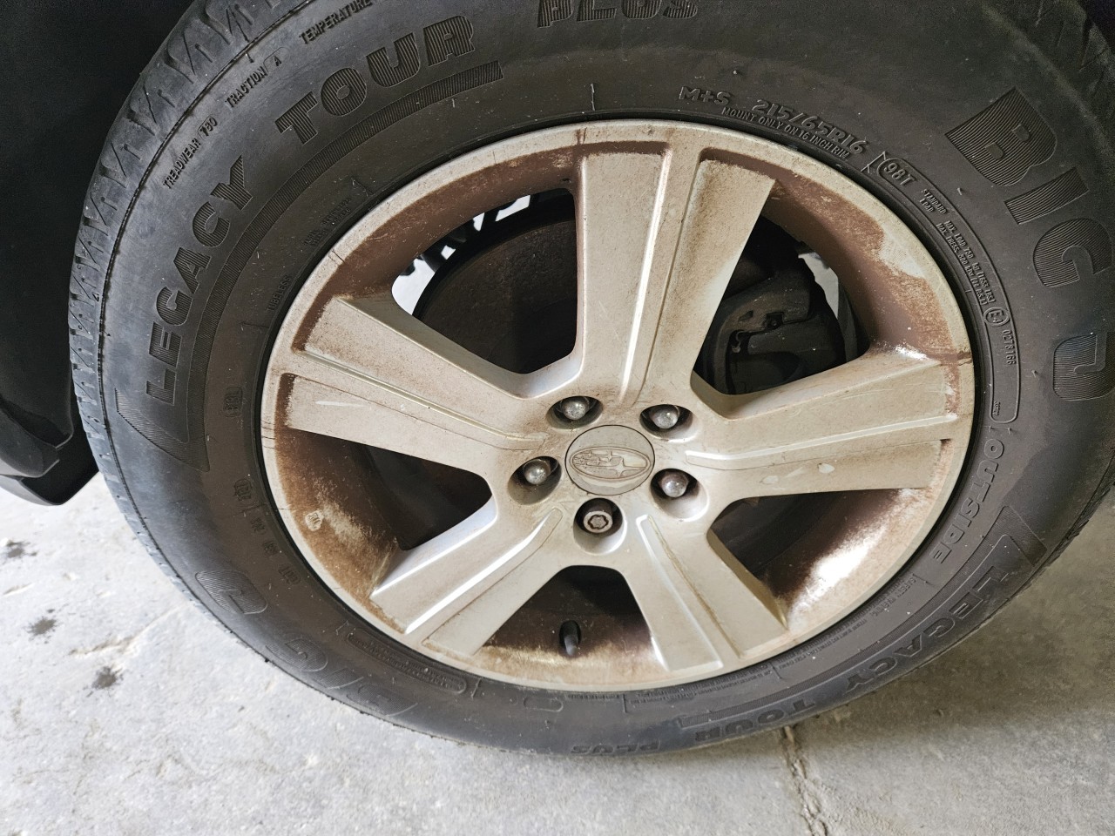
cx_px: 558
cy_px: 418
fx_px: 741
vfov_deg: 58.9
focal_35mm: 23
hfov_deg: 73.9
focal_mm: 5.4
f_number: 1.8
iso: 800
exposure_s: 1/120
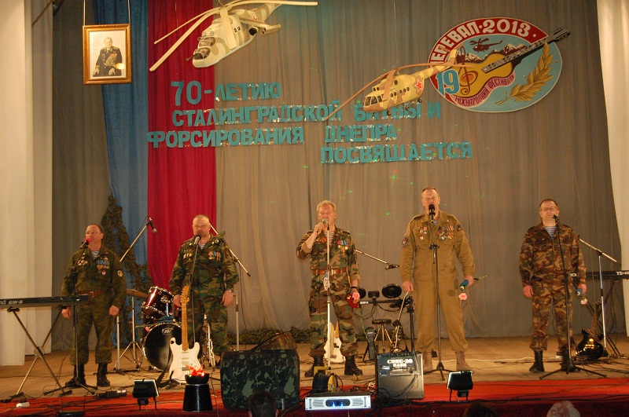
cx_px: 314
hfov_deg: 31.9
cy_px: 208
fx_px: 1099
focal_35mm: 63
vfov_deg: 21.5
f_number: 5.3
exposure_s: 1/60
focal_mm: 42
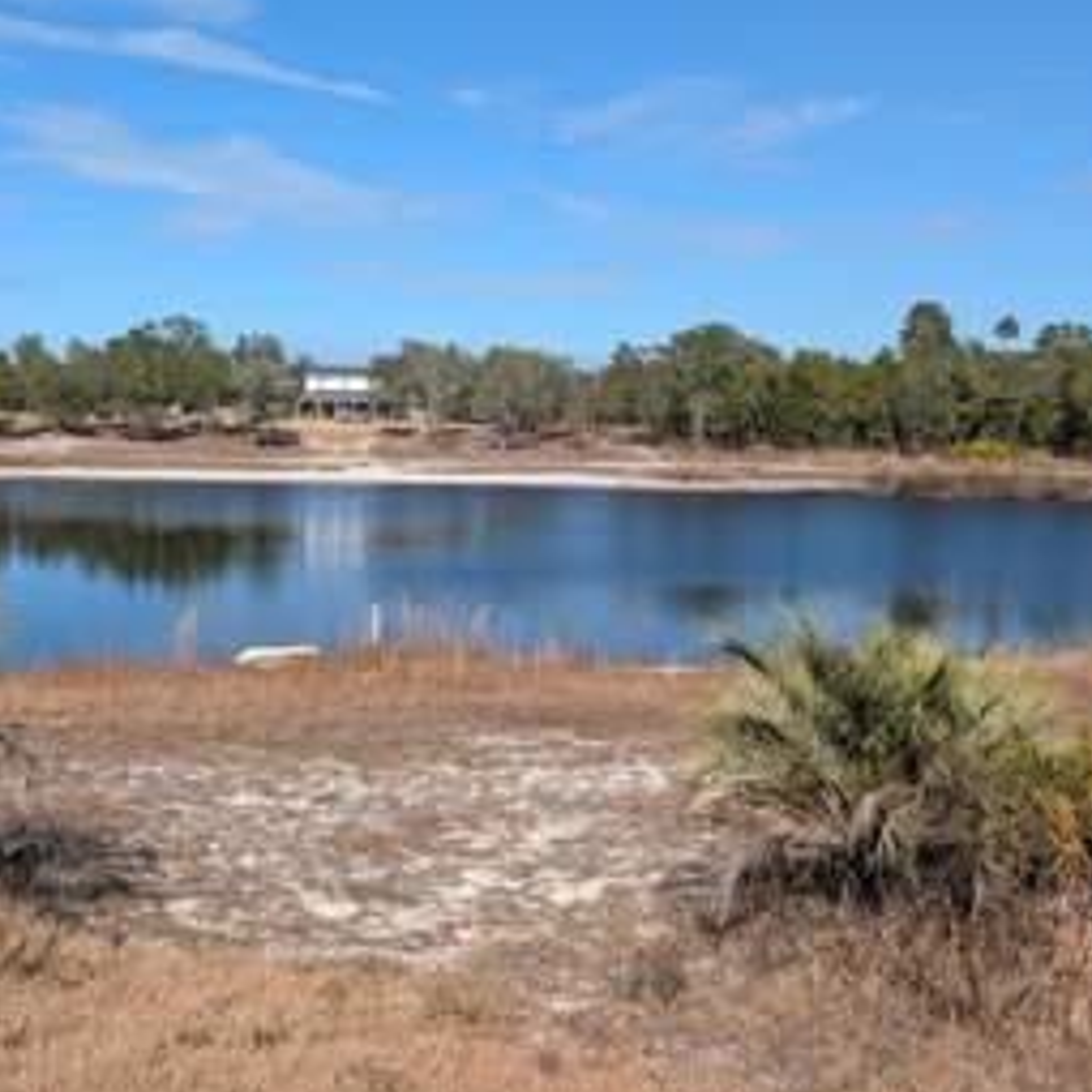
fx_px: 1428
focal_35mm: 40
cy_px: 552
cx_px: 403
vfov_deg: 41.9
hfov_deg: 41.5
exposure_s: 1/1178
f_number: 1.68
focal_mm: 6.9
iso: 20
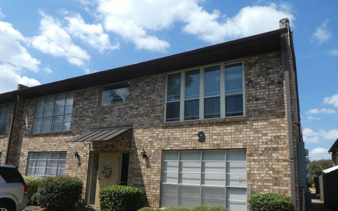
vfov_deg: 47.3
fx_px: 239
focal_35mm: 26
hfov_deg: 70.4
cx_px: 167
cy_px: 129
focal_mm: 4.3
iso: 80
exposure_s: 1/1000
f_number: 3.3
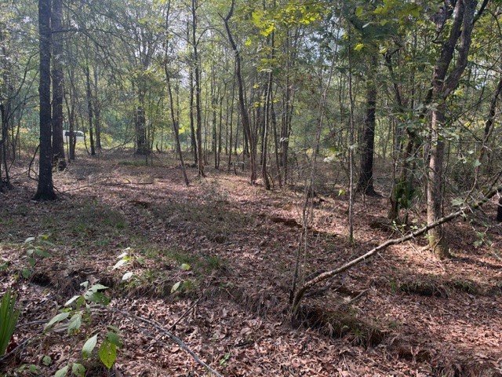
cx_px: 251
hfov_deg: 71.6
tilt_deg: -6.2
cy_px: 188
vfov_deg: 56.8
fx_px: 348
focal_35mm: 24
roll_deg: -1.3
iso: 80
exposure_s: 1/159
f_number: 1.8
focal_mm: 6.93
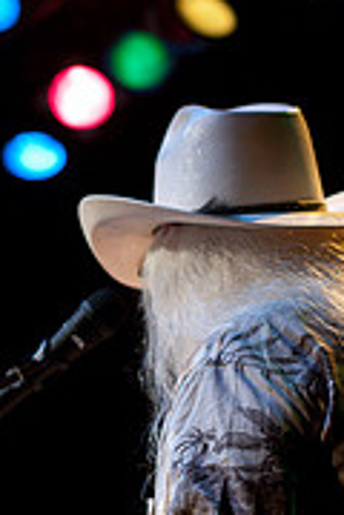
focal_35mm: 187
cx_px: 165
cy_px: 352
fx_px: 2680
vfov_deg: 11.0
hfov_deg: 7.3
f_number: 2.8
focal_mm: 50
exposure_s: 1/90
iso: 800
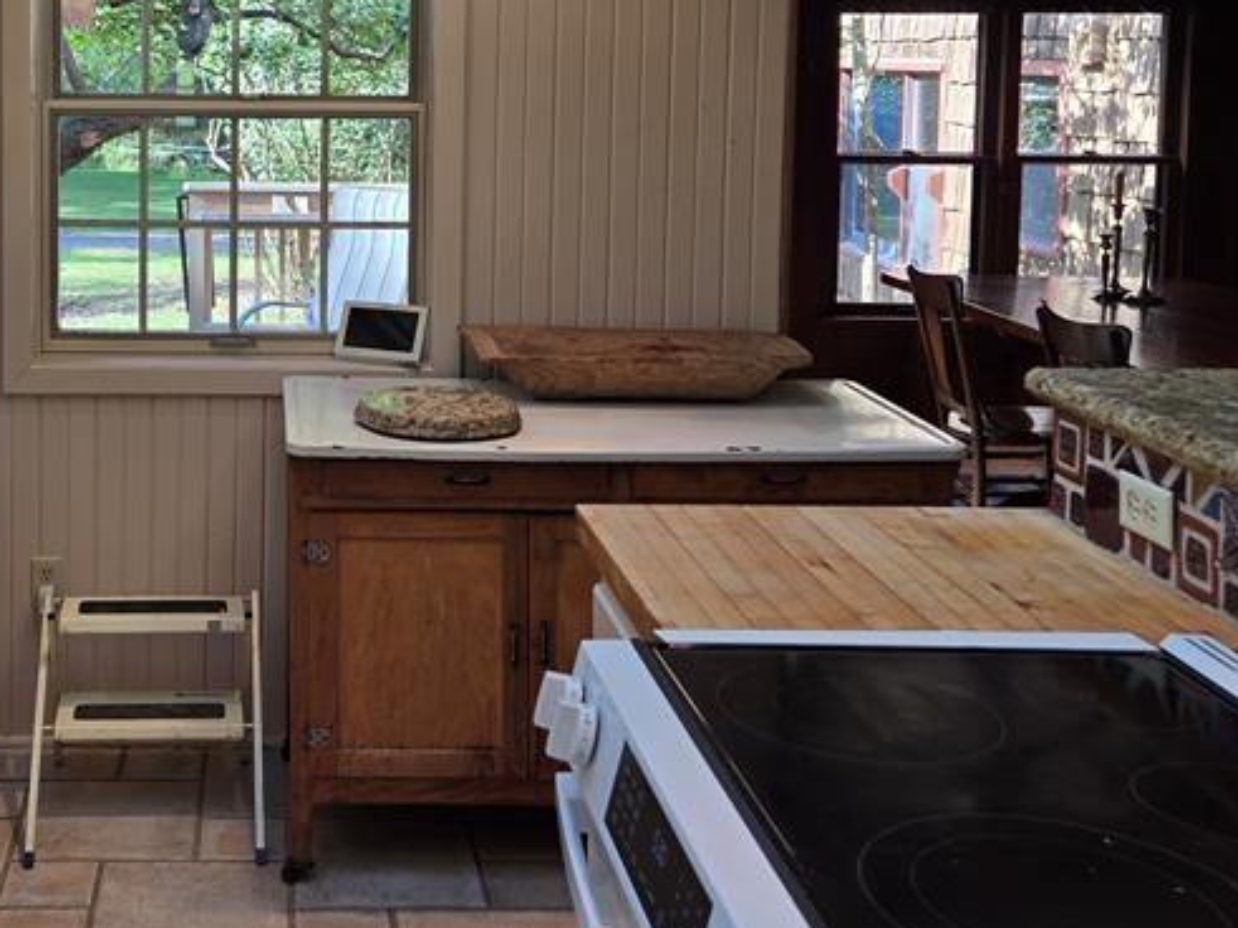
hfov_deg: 38.5
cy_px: 177
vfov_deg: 29.5
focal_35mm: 48
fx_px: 1716
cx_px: 292
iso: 25
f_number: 1.8
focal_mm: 5.4
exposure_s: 1/130
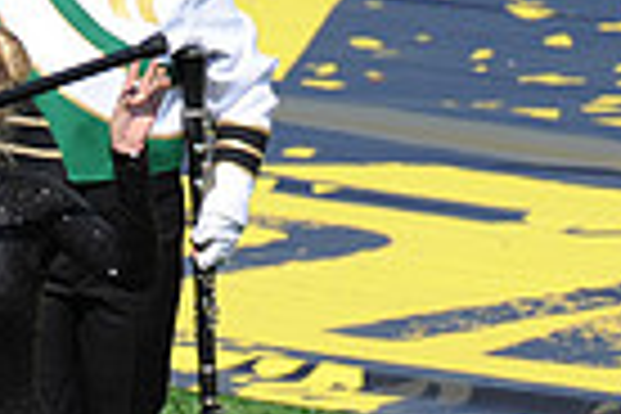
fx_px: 29029
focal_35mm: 1683
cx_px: -108
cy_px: 490
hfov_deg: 1.2
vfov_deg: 0.8
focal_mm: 400
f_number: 6.3
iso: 800
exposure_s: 1/4000
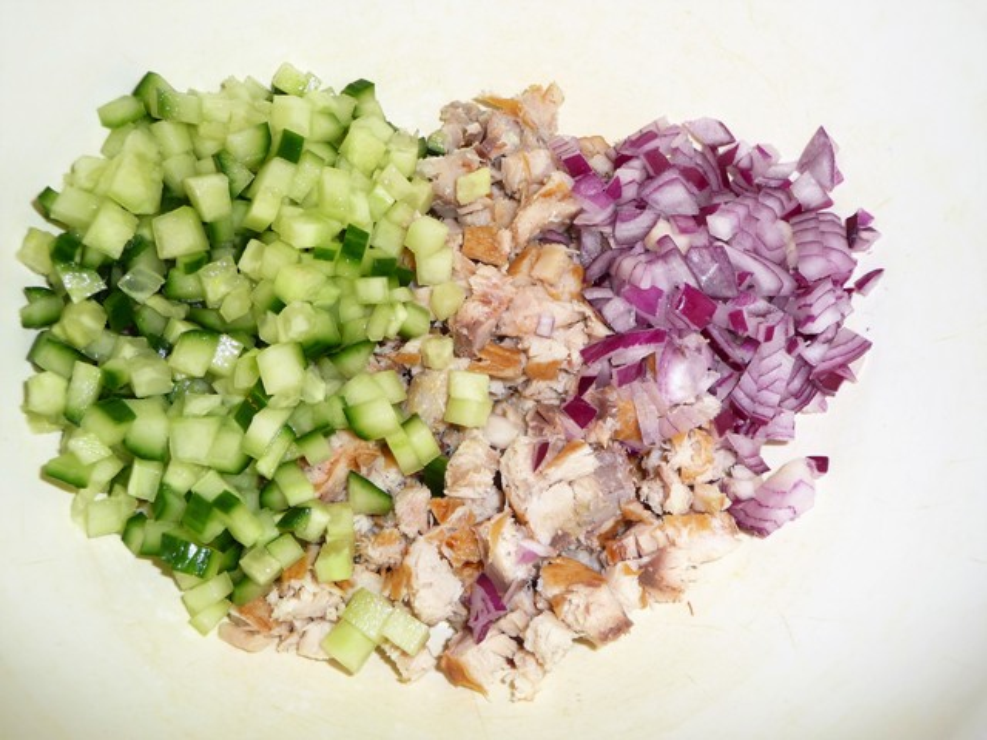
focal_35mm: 34
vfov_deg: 41.8
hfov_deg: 54.0
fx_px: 969
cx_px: 494
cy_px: 370
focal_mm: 5.6
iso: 100
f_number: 3.6
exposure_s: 1/30
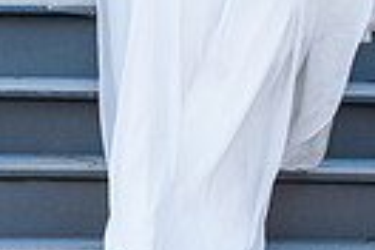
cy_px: -183
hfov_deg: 6.4
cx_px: 88
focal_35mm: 324
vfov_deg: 4.2
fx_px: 3375
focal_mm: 70
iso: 200
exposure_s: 1/320
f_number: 3.5
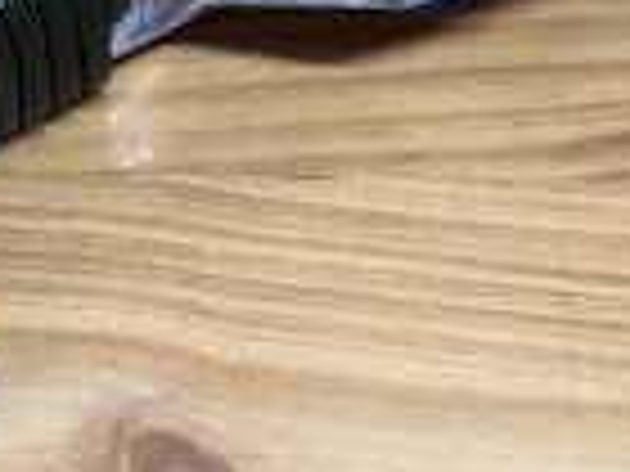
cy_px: -106
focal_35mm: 100
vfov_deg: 14.3
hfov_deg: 19.4
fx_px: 1820
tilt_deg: -53.9
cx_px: 126
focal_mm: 4
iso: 100
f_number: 1.8
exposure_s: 1/14
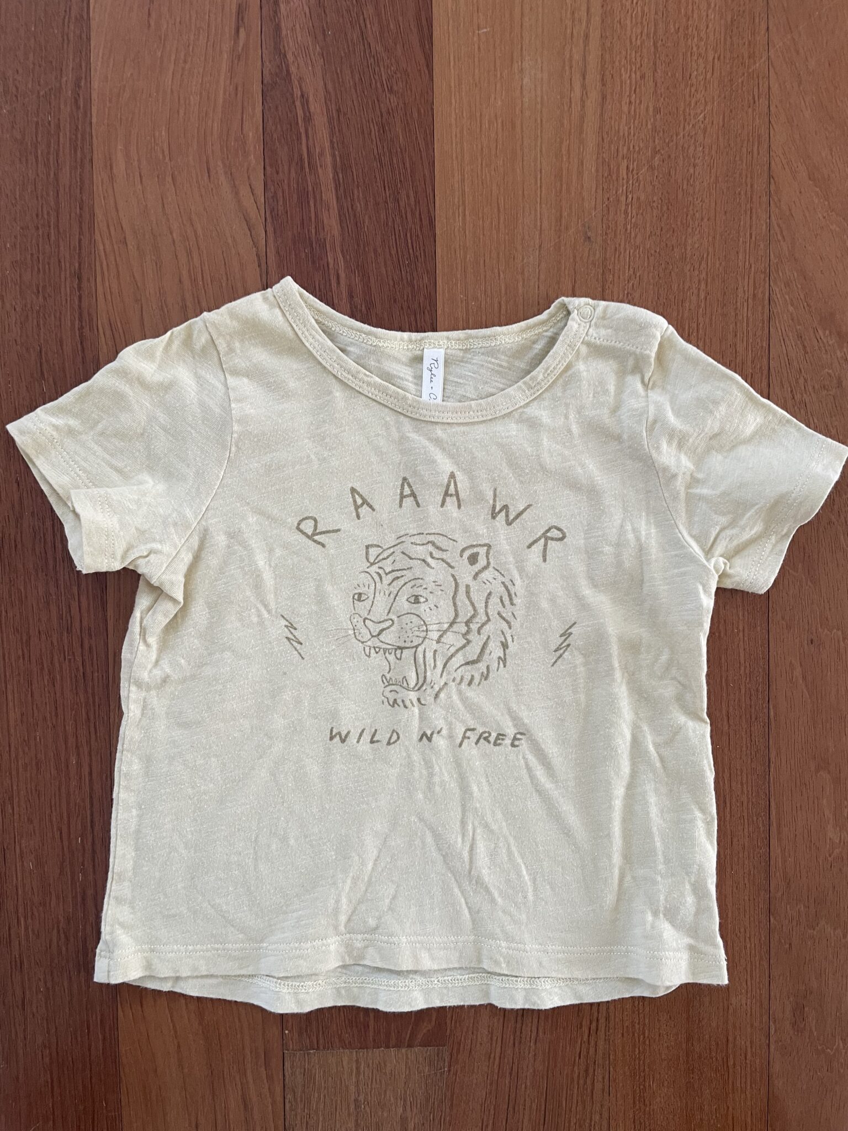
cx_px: 424
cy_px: 566
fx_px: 849
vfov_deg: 67.3
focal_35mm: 26
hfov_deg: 53.1
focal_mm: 4.2
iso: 100
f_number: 1.6
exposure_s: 1/60
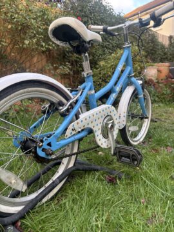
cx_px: 87
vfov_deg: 67.3
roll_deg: +0.2
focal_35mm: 26
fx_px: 174
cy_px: 116
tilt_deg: -4.0
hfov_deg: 53.1
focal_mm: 5.96
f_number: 1.6
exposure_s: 1/121
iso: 125
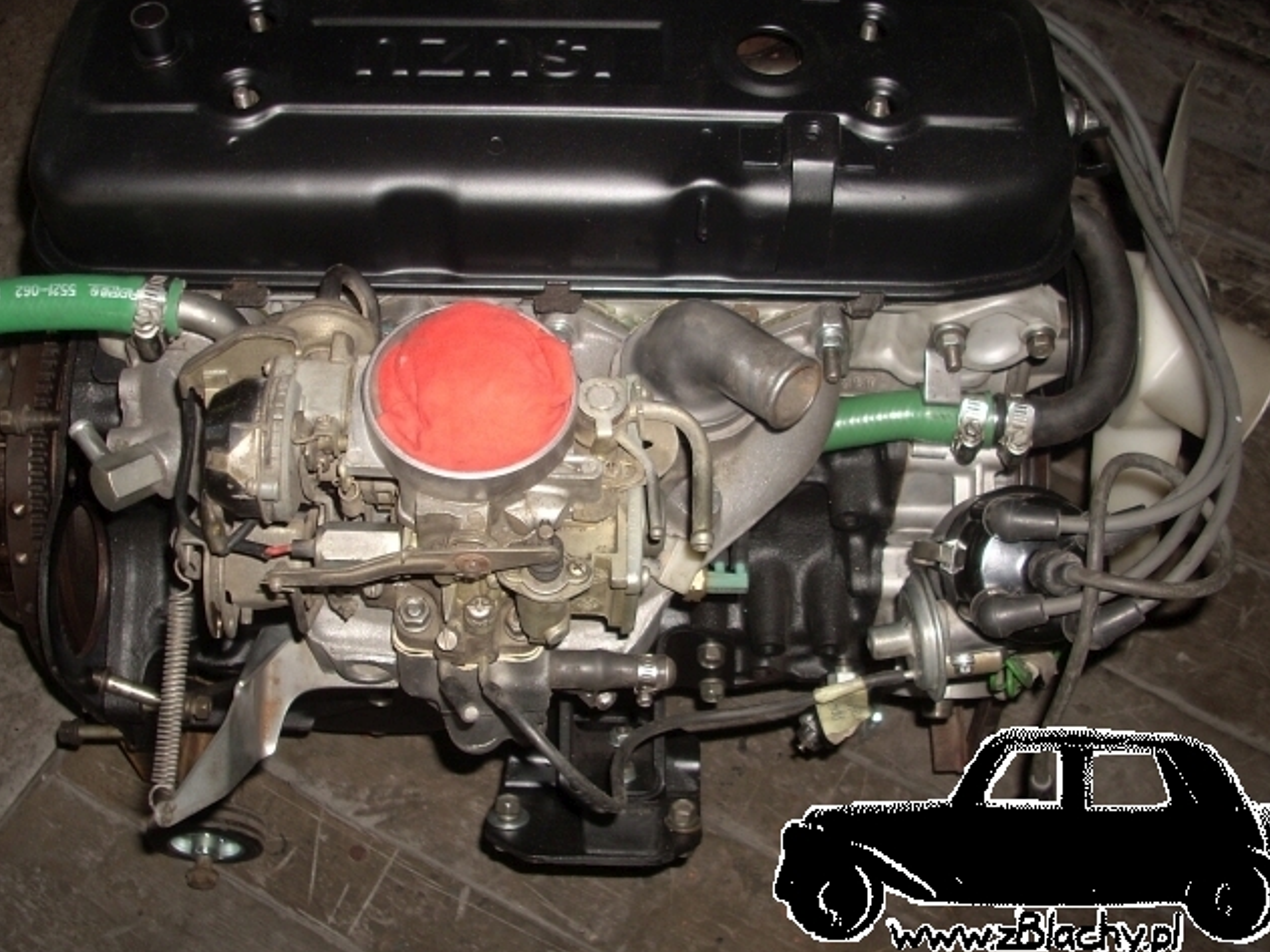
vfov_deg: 32.8
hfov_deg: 42.9
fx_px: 1614
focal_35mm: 44
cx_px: 590
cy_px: 410
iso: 64
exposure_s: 1/60
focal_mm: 6.2
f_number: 2.8
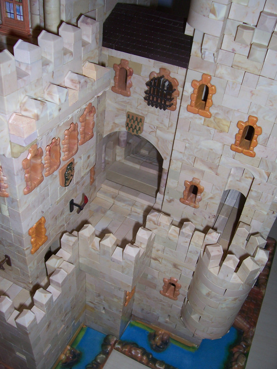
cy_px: 184
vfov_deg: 54.0
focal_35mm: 34
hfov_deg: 41.8
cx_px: 138
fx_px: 363
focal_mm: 5.6
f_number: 2.7
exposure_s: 1/60
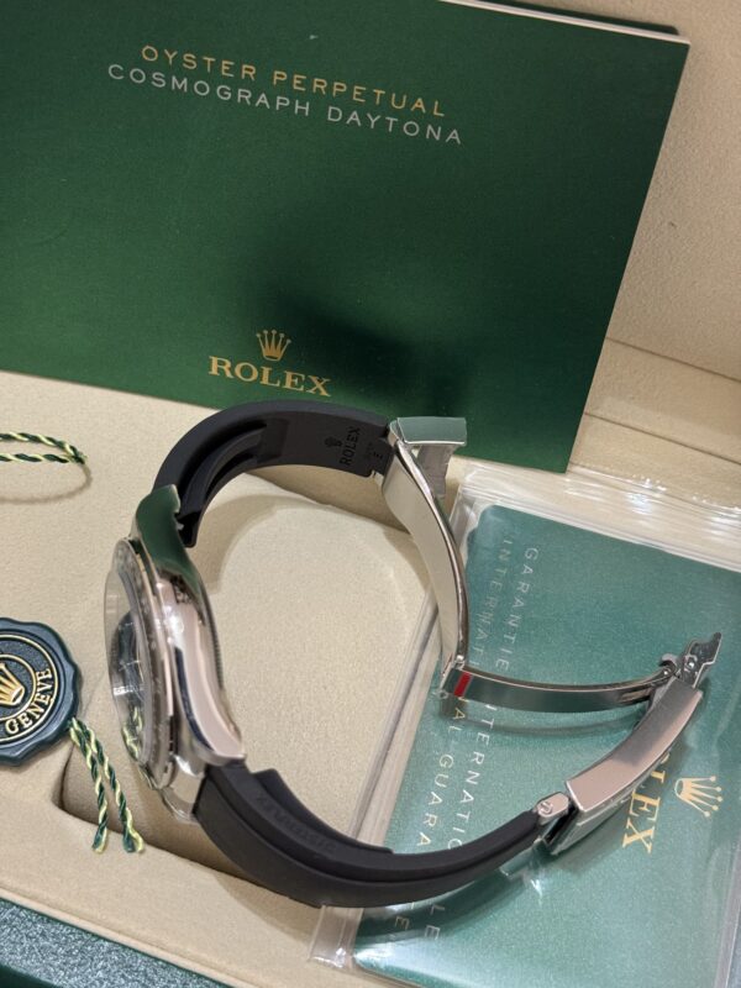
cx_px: 370
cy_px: 494
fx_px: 1370
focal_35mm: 48
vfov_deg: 39.7
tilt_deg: -61.5
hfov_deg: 30.3
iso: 400
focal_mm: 6.76
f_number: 1.78
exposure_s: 1/36
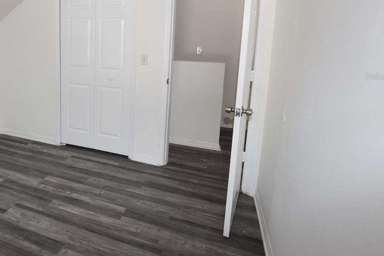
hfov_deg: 62.7
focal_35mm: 26
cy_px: 76
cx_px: 69
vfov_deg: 48.3
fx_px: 277
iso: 800
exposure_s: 1/125
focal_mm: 10
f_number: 5.6
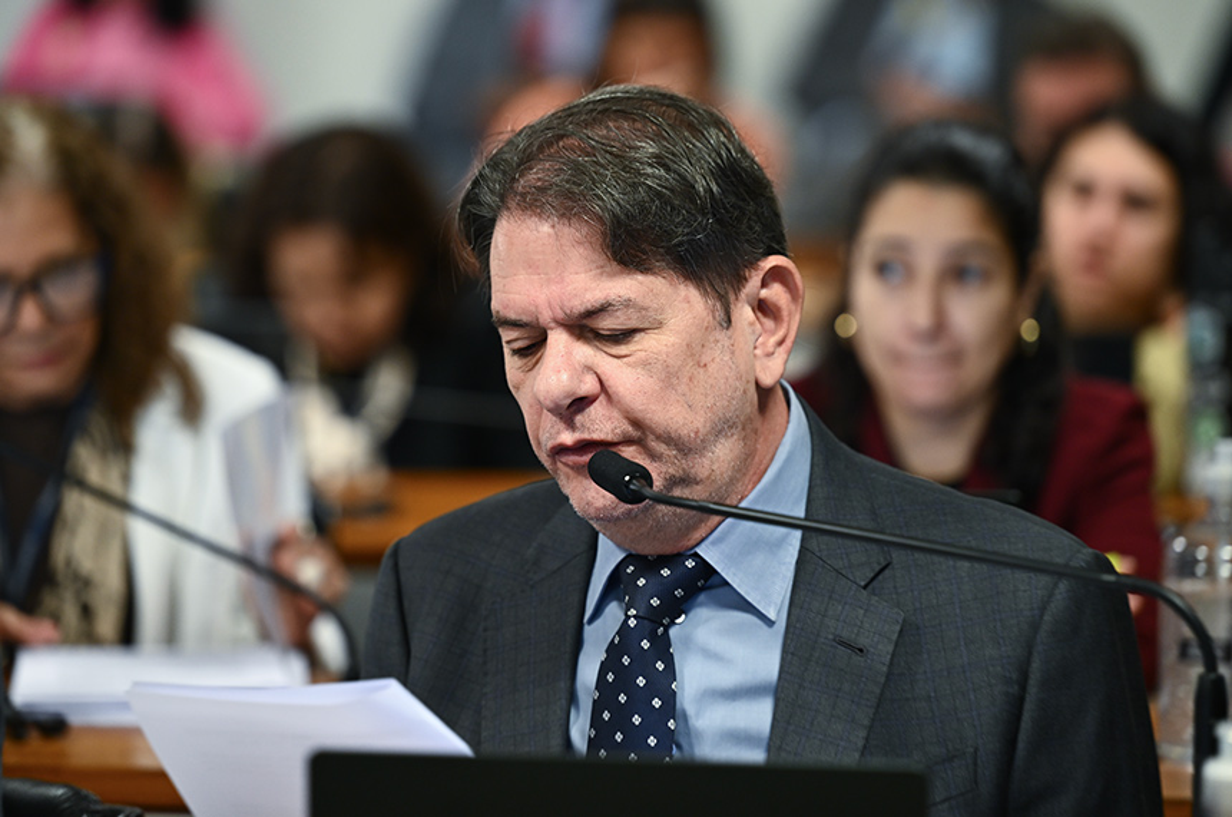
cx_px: 616
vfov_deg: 8.3
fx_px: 5636
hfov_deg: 12.5
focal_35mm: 165
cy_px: 408
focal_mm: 165
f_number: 2.8
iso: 800
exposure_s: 1/80
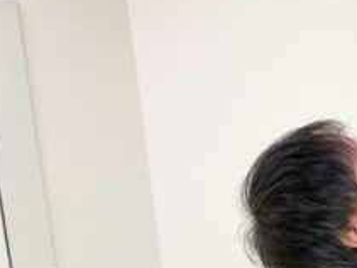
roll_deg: +2.4
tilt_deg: -13.0
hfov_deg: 17.4
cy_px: 358
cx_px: 612
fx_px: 979
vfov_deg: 14.8
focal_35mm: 95
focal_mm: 4.2
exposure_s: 1/100
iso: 80
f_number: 1.6
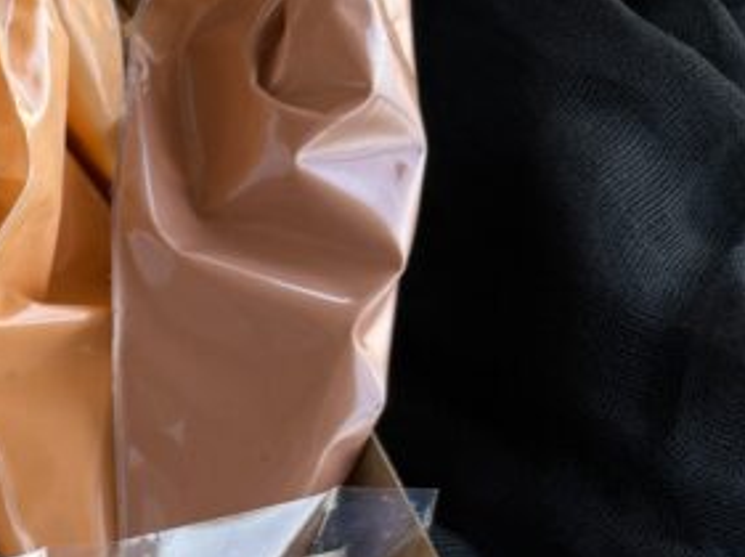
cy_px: 593
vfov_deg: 18.5
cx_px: -392
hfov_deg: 21.2
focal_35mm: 77
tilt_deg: -71.2
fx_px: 1655
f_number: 1.78
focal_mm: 6.76
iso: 50
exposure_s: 1/133
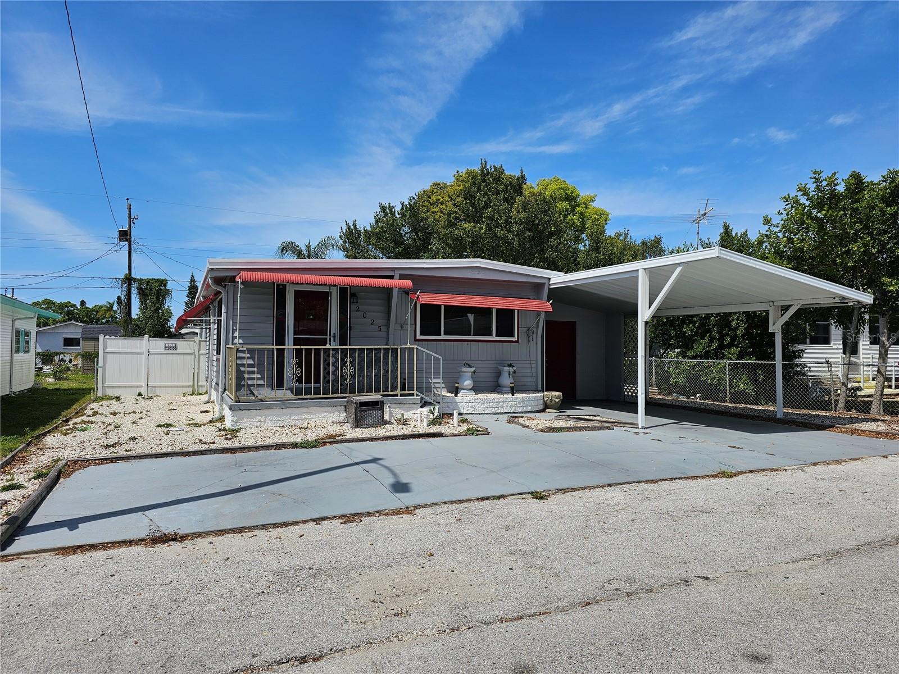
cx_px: 450
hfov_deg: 73.9
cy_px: 337
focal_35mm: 23
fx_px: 597
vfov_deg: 58.9
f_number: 1.7
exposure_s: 1/1232
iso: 10
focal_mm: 6.3
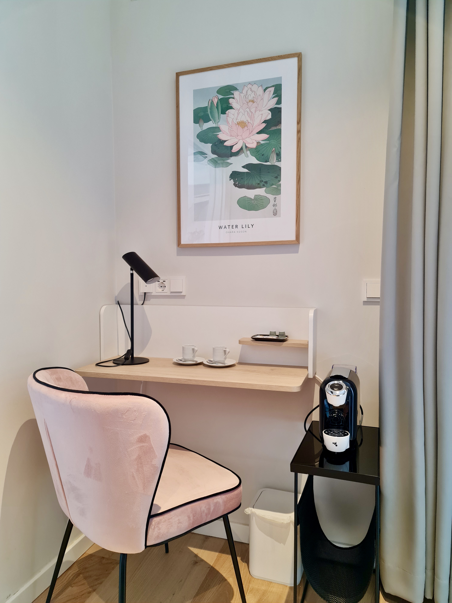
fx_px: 435
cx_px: 226
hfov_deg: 54.9
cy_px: 302
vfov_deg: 69.4
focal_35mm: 25
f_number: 1.8
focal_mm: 7
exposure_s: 1/50
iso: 250
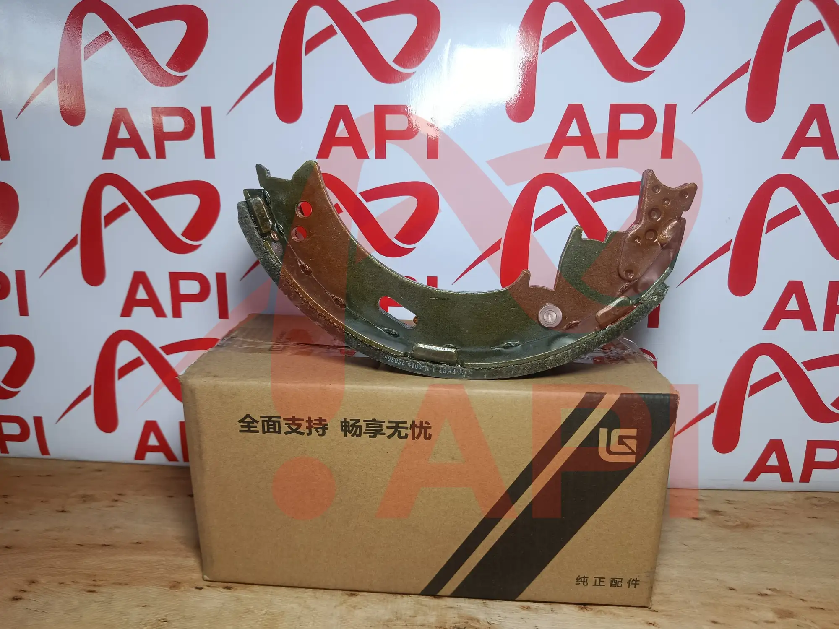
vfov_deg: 56.8
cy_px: 314
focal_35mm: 24
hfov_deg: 71.6
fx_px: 582
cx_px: 420
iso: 169
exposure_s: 1/100
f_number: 1.7
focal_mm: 5.24
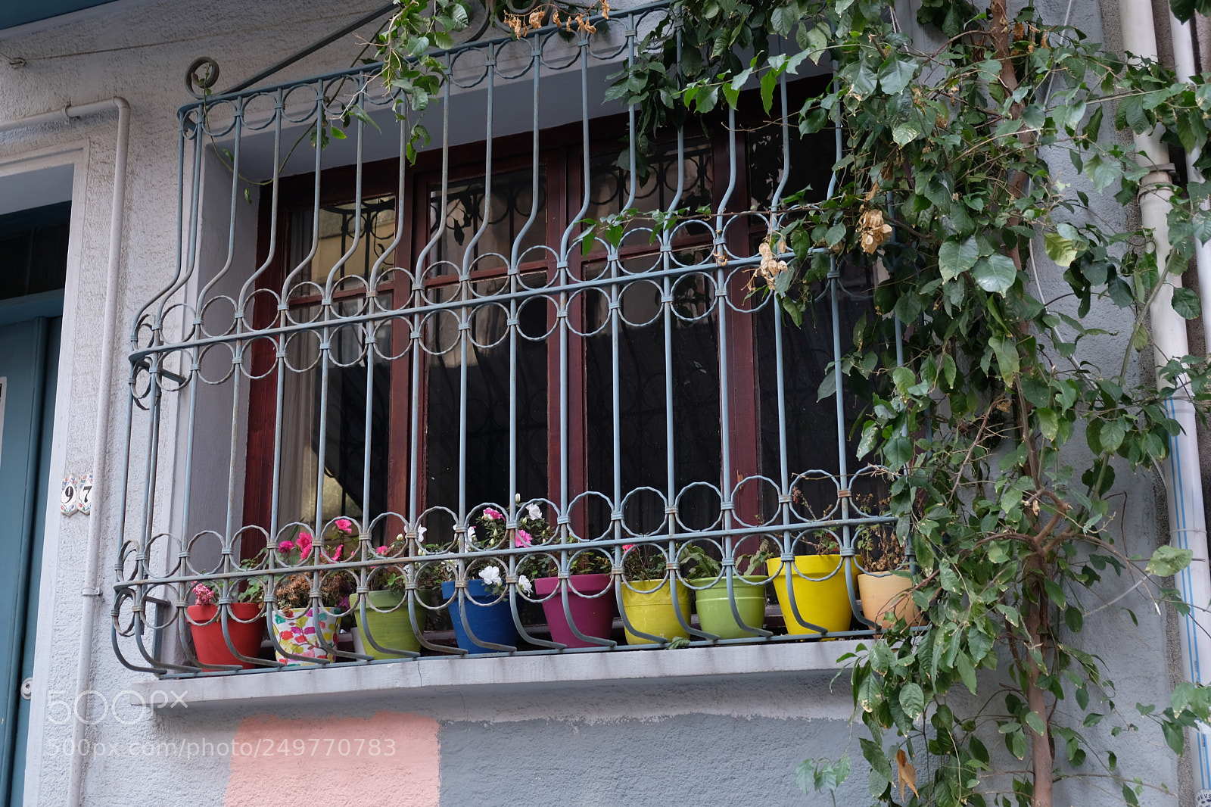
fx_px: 1513
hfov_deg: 43.6
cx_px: 606
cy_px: 404
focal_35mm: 45
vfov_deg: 29.9
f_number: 3.6
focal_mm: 30.2
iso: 200
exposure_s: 1/85
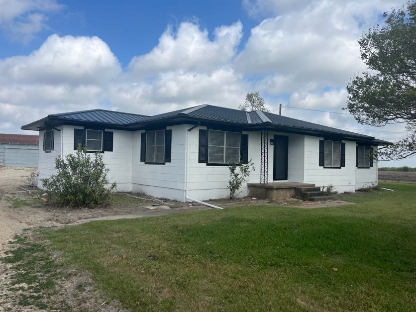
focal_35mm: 26
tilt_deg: +1.4
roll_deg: -0.9
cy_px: 156
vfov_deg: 53.1
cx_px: 208
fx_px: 312
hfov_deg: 67.3
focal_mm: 5.1
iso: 50
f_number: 1.6
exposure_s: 1/4149
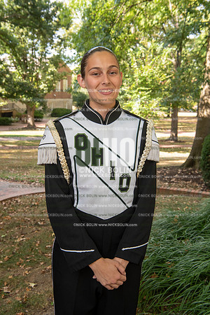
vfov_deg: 44.5
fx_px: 385
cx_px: 105
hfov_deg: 30.5
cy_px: 158
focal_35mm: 44
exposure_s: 1/100
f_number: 8
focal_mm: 44
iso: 500
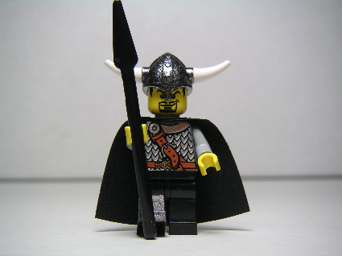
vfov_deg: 21.0
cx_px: 171
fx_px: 691
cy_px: 128
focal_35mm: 70
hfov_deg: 27.8
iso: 50
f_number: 3.1
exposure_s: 1/90
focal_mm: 10.9
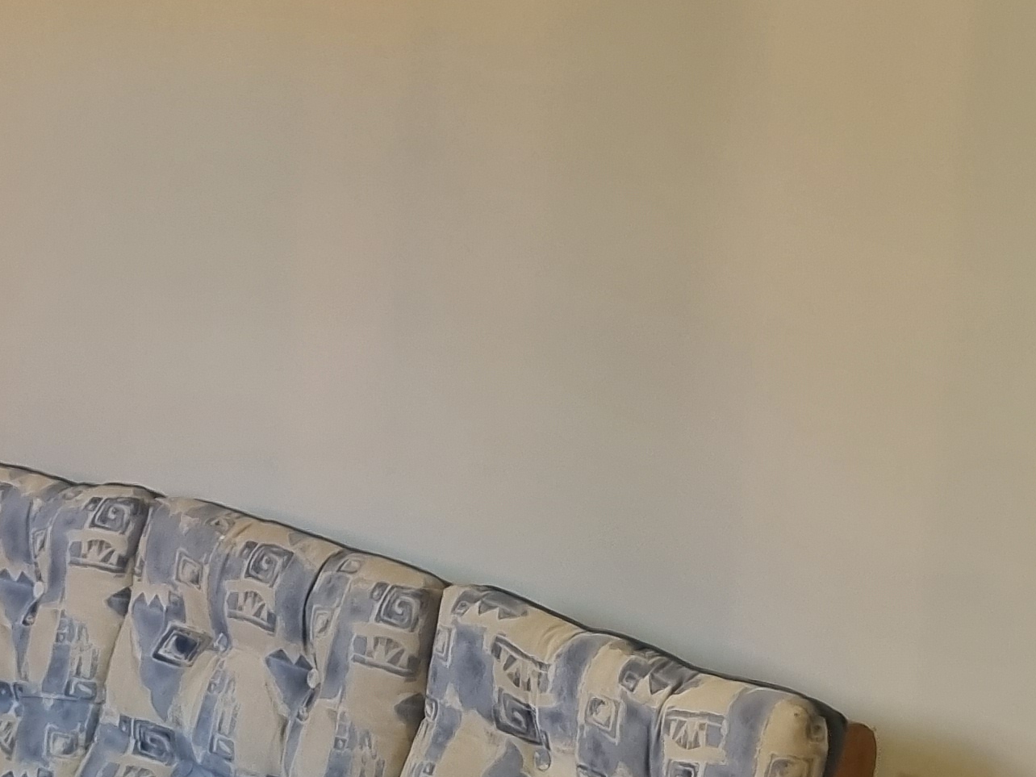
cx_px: 239
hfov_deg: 23.8
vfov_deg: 18.2
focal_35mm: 81
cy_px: 326
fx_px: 2424
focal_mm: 5.4
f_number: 1.8
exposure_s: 1/120
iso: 320
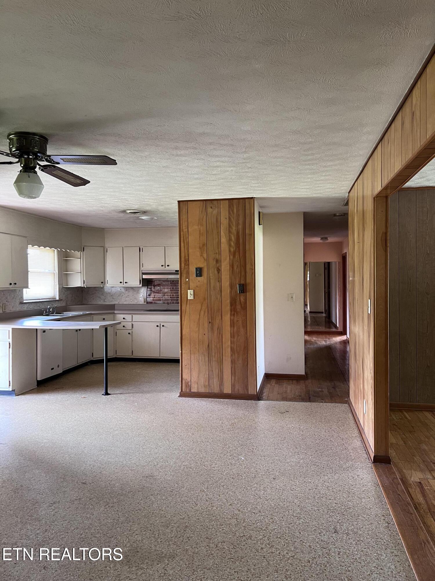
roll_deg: +0.6
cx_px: 218
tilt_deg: -1.9
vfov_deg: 67.3
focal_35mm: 26
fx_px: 436
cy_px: 290
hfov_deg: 53.1
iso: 200
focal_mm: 5.7
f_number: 1.5
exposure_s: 1/60
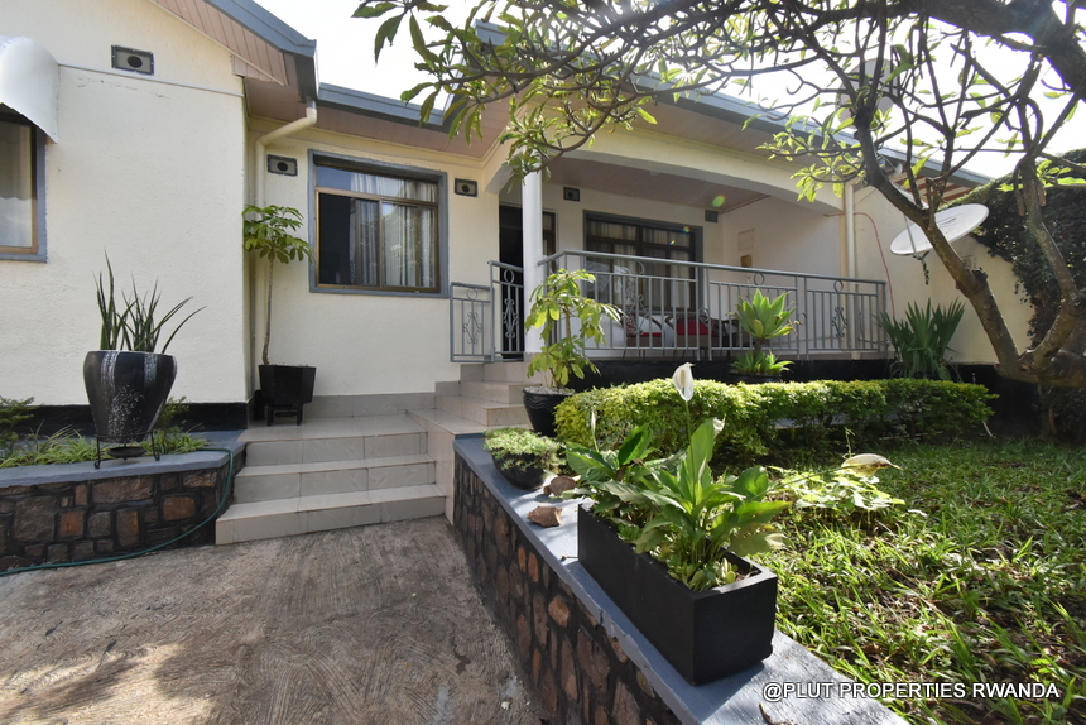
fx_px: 453
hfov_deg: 100.4
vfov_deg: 77.4
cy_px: 362
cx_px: 543
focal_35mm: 15
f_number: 8
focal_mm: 10
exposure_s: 1/750
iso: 800
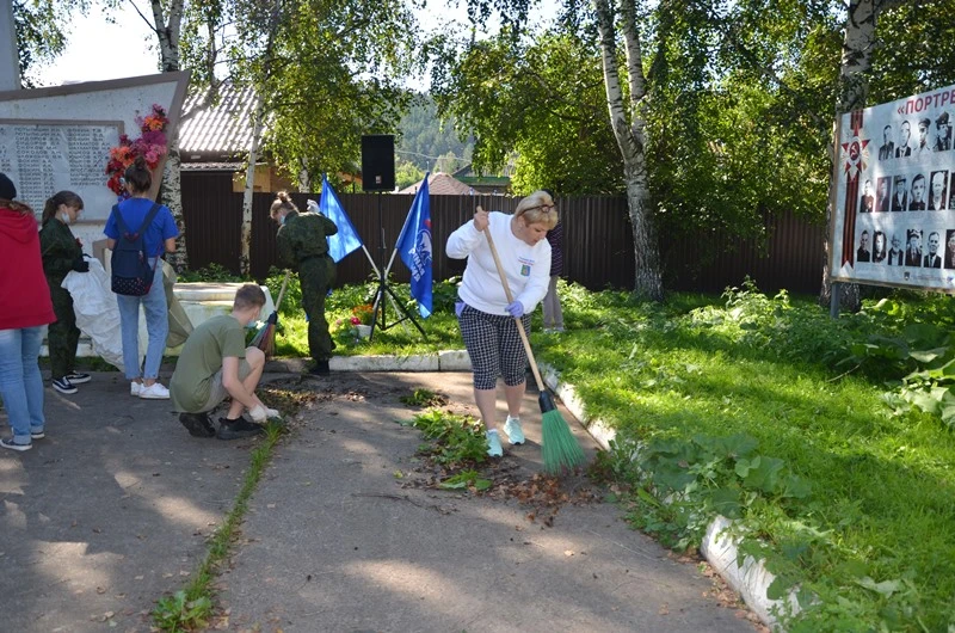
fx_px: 834
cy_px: 316
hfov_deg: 59.6
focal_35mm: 32
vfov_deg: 41.5
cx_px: 478
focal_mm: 21
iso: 100
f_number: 5.6
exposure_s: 1/200
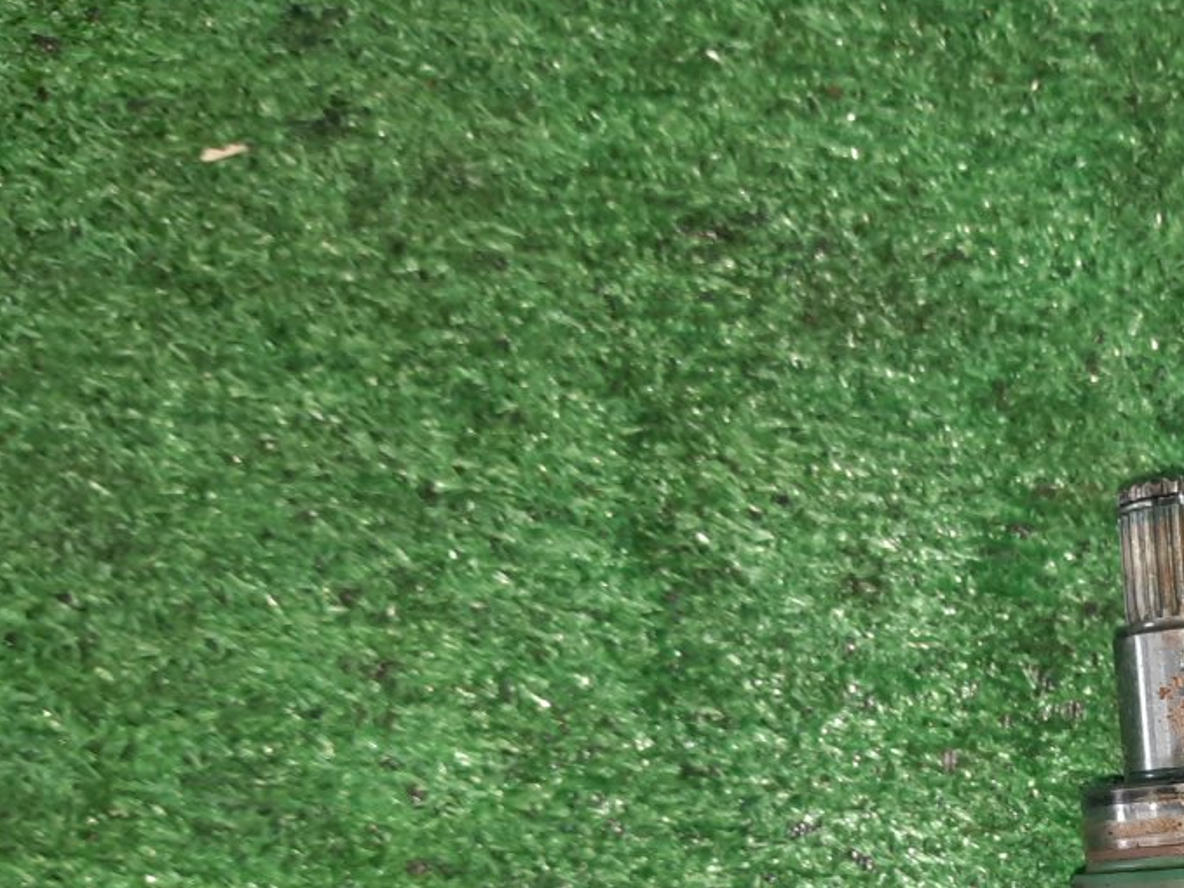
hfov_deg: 33.9
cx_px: 1104
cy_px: 839
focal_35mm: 53
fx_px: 1812
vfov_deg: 26.4
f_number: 2
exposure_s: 1/33
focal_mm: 4.6
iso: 386
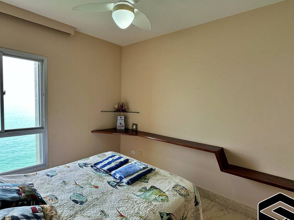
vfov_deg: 68.7
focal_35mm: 19
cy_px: 112
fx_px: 161
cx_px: 133
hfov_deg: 84.4
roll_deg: -1.5
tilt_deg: -4.0
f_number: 2.2
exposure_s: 1/99
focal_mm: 2.22
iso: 64
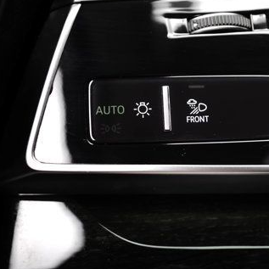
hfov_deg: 20.6
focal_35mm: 84
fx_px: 739
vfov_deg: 20.6
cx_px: 159
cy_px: 115
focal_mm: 44
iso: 640
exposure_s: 1/200
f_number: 4
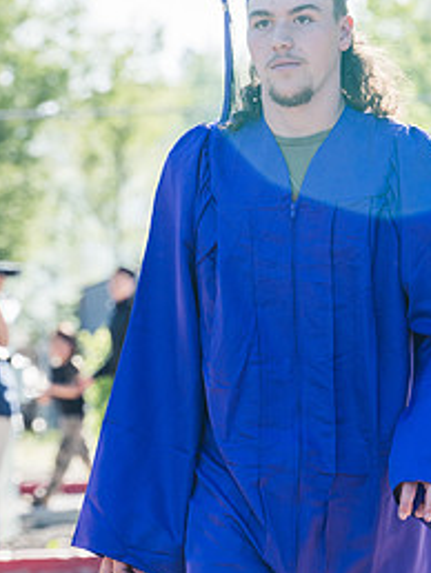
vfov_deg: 5.9
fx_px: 5552
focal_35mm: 335
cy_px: 284
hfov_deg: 4.4
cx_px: 324
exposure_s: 1/250
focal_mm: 200
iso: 400
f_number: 8
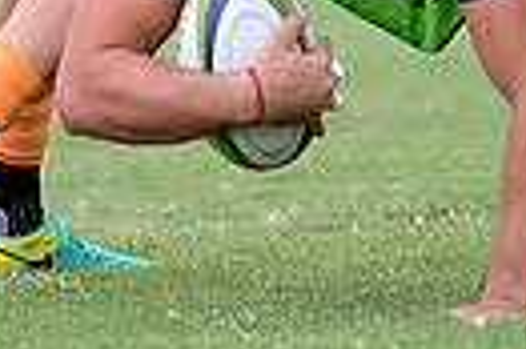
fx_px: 19452
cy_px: -399
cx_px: 659
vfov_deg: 1.0
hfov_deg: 1.5
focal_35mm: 1333
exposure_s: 1/800
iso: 200
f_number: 2.8
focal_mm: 300
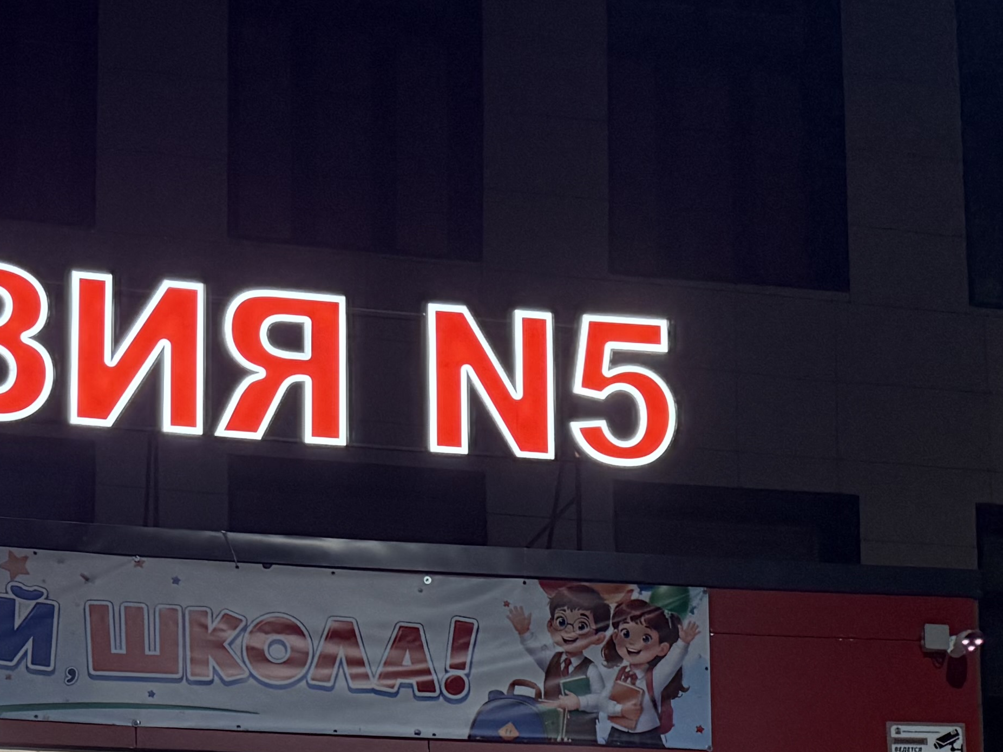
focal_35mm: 74
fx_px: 2144
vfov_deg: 18.5
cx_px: 300
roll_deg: -2.3
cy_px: 969
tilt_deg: +9.2
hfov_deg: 26.1
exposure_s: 1/50
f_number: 1.78
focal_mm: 6.76
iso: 640
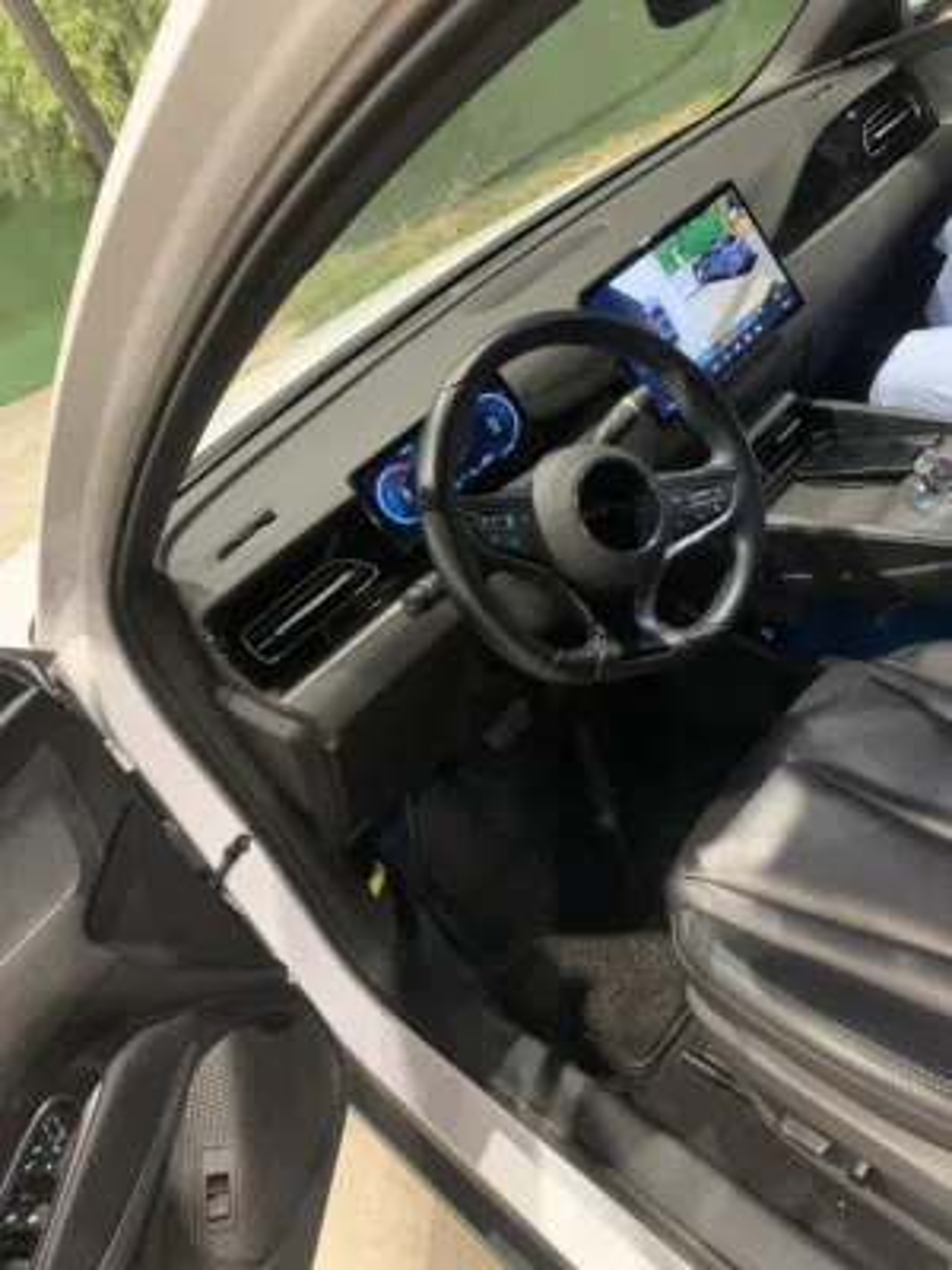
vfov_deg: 67.3
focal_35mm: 26
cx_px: 476
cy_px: 635
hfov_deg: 53.1
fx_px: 953
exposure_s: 1/31
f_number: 1.8
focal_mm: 4.25
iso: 400
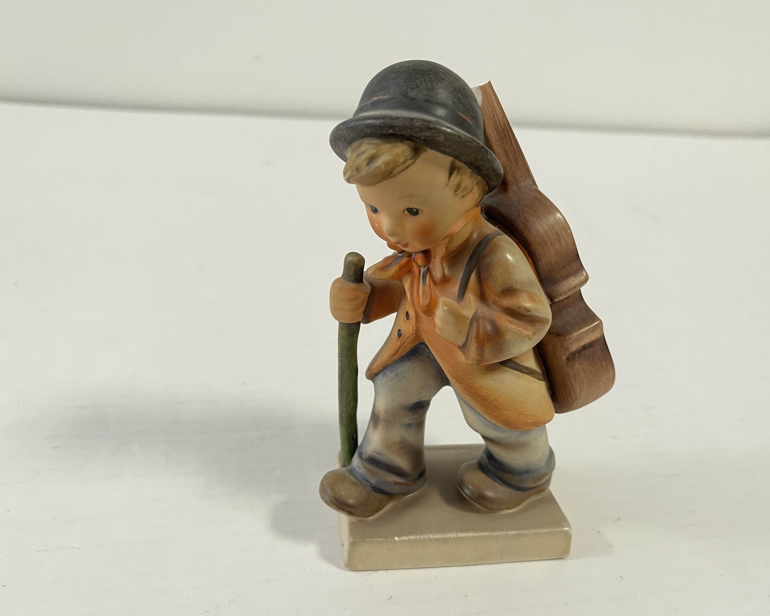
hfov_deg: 64.1
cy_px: 315
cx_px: 399
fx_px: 615
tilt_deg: -24.7
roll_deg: -4.9
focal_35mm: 27
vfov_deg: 53.2
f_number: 1.6
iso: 125
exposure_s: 1/90
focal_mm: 5.1
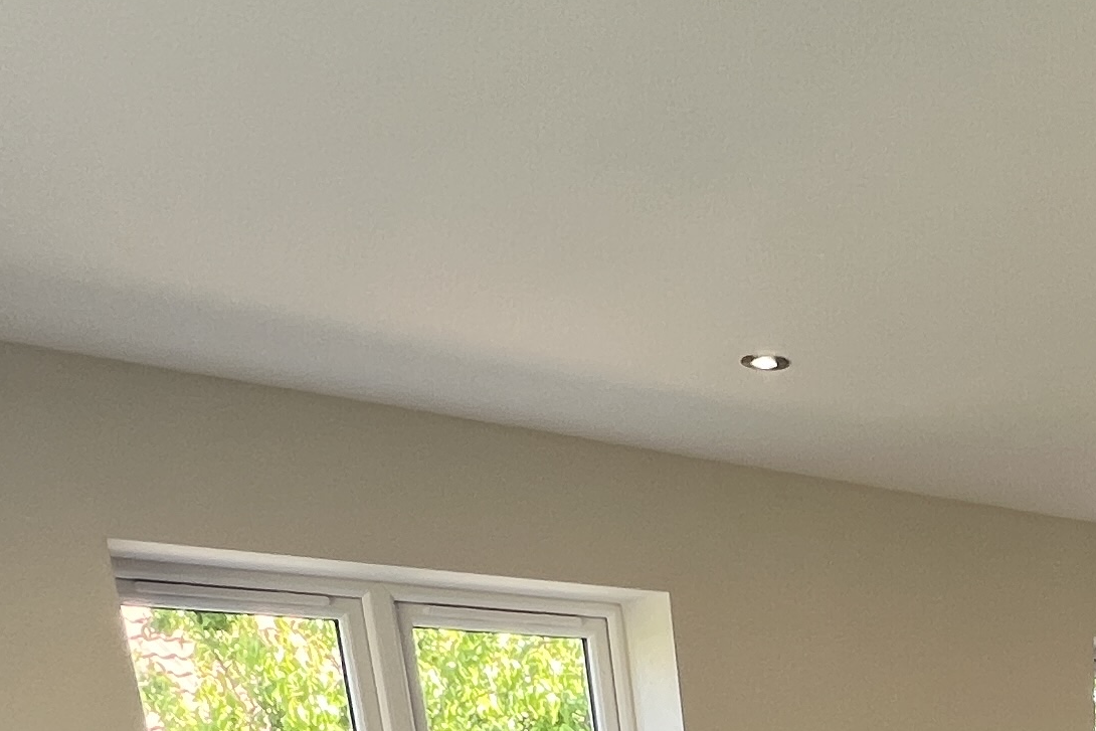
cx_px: 1172
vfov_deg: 18.4
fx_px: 1522
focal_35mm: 50
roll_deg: +0.8
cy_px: 1442
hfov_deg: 34.7
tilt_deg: -20.9
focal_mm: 1.57
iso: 50
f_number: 1.8
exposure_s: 1/99
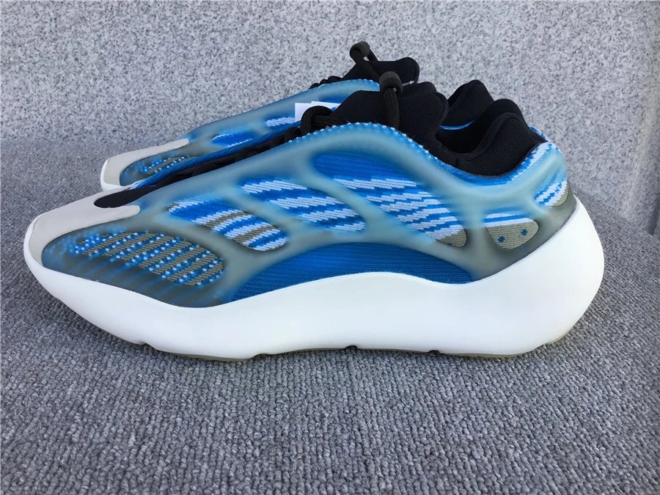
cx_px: 330
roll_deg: -3.6
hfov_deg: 58.4
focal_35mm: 31
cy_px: 248
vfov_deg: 45.4
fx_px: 591
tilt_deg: -21.9
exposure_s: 1/242
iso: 25
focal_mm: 3.3
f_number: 2.4
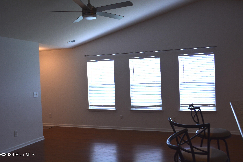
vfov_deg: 36.9
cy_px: 81
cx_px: 122
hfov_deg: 53.1
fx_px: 243
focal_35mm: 36
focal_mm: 24
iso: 320
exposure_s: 1/125
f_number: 5.6
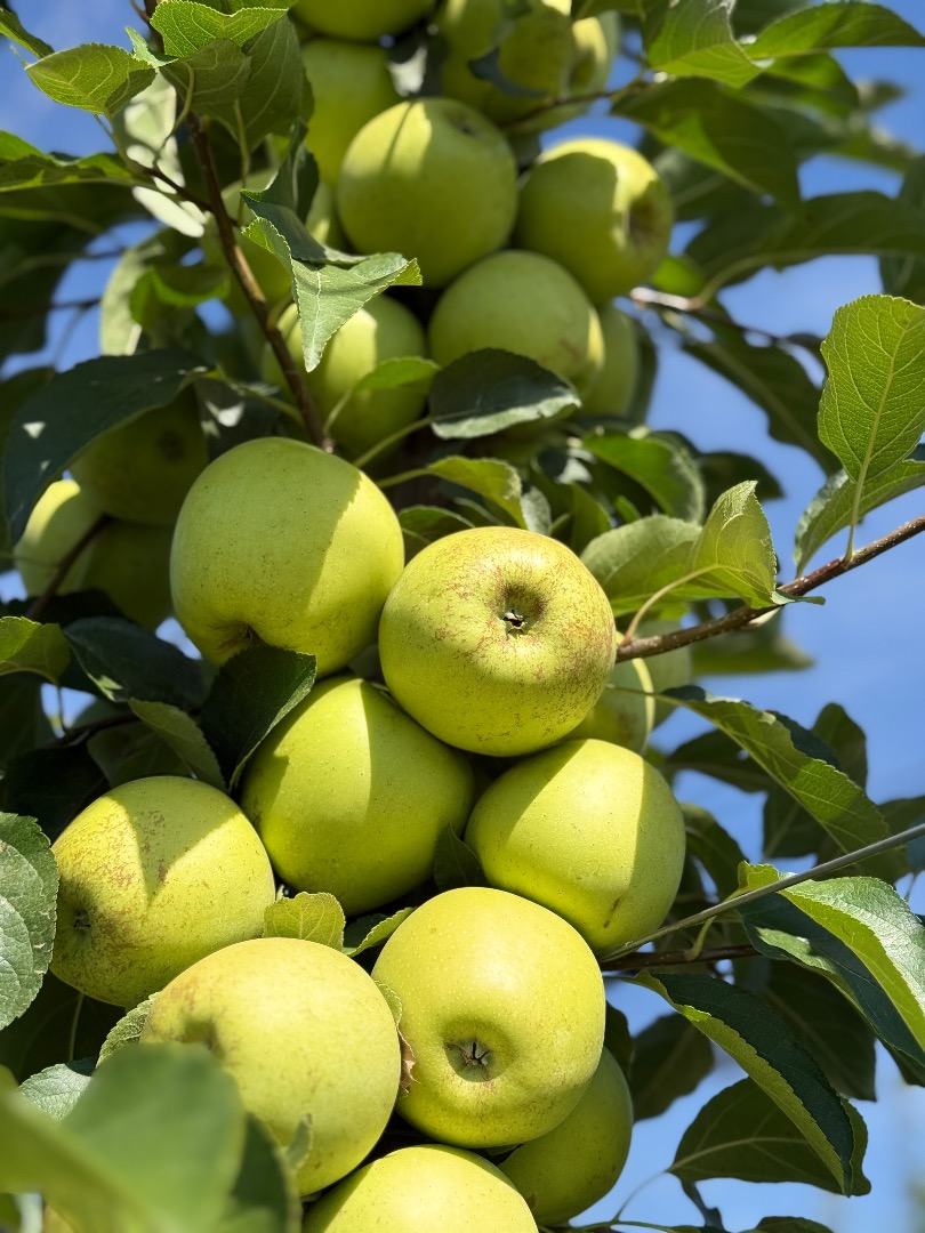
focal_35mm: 48
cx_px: 462
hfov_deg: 30.3
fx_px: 1710
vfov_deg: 39.7
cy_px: 616
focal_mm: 6.76
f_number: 1.78
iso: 64
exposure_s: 1/2577
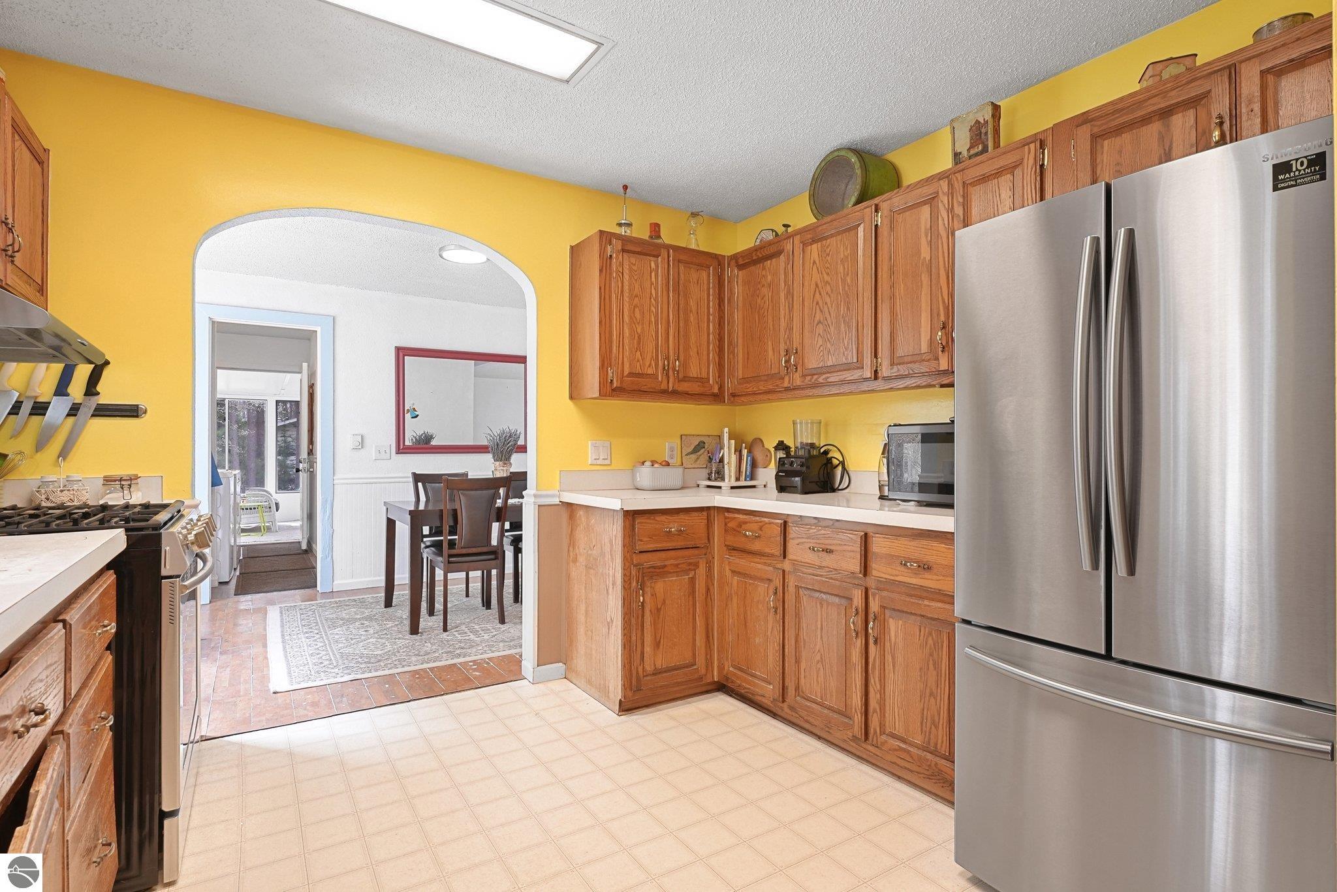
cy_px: 446
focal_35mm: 17
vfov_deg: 69.5
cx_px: 668
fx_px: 643
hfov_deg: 92.3
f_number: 10
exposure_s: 1/20
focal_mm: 17.3
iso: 2000
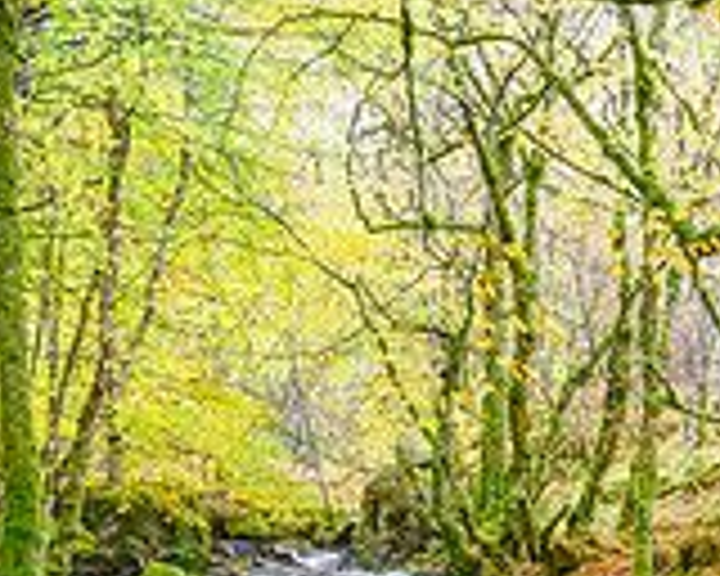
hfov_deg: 21.5
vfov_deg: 16.3
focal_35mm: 85
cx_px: 760
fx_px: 1811
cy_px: 893
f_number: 7.1
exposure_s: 1.6
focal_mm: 12
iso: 200
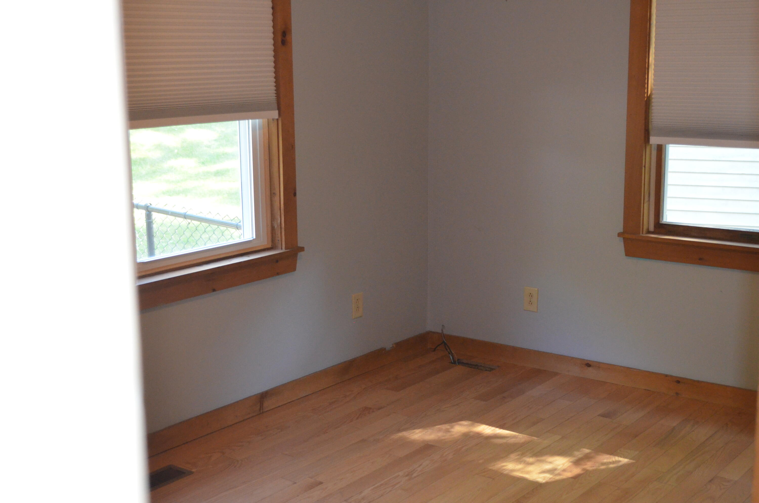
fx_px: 1010
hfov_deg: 41.2
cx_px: 380
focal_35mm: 48
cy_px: 252
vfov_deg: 28.0
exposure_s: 1/60
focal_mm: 32
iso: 2800
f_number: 4.8
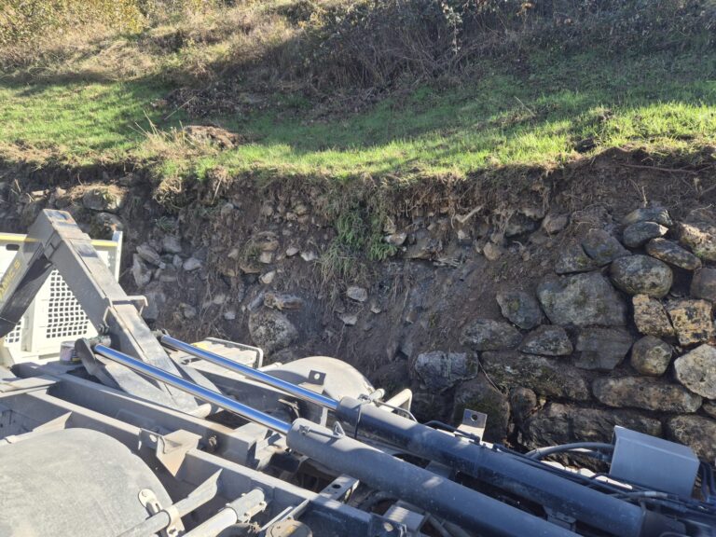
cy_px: 268
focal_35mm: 23
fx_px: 476
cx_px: 358
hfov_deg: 73.9
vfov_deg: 58.9
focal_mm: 5.4
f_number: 1.8
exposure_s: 1/524
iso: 25
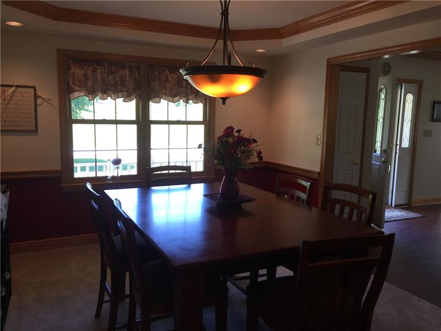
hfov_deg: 61.7
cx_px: 220
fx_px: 369
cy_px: 166
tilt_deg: -7.0
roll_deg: -1.6
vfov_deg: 48.2
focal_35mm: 29
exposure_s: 1/40
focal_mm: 4.15
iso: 32
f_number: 2.2
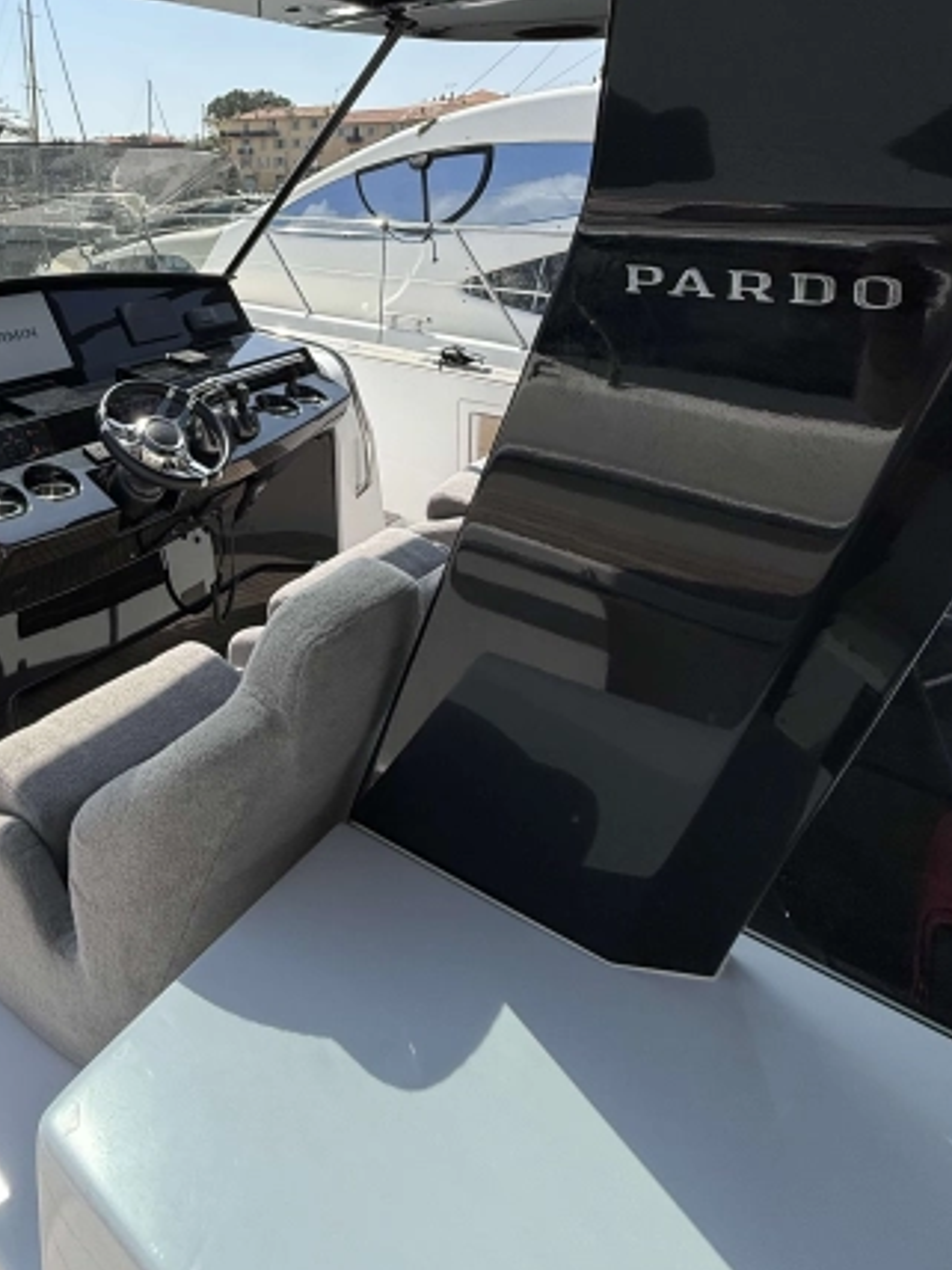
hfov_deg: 52.1
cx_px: 151
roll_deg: +0.0
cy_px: 264
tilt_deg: -3.7
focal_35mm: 24
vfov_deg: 65.5
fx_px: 880
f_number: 2.2
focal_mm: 2.22
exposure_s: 1/2320
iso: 50
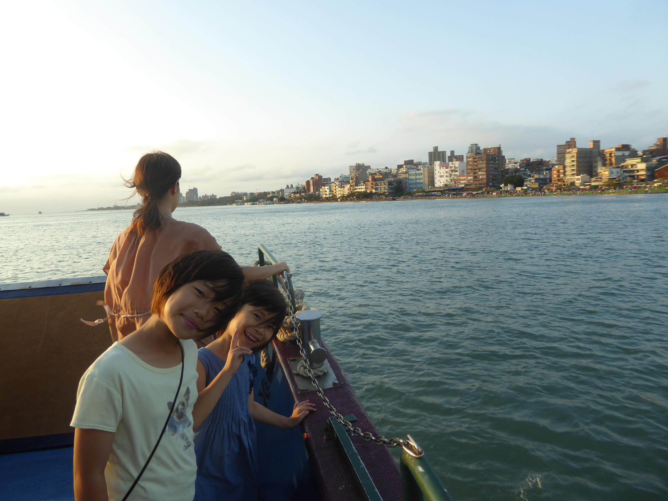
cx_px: 334
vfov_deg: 54.9
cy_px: 250
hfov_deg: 69.4
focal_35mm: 25
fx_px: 482
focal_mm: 4.3
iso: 100
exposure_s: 1/250
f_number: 3.3
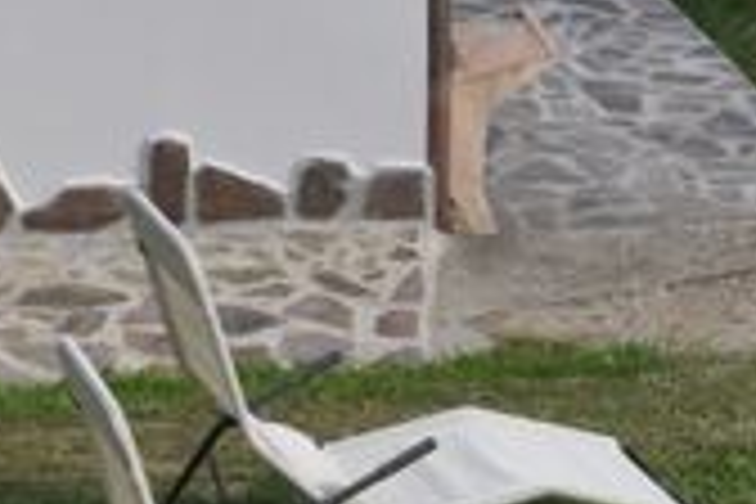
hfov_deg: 15.3
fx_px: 2809
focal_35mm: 134
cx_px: 270
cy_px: -234
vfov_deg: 10.0
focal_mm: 25
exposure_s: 1/100
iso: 200
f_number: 10
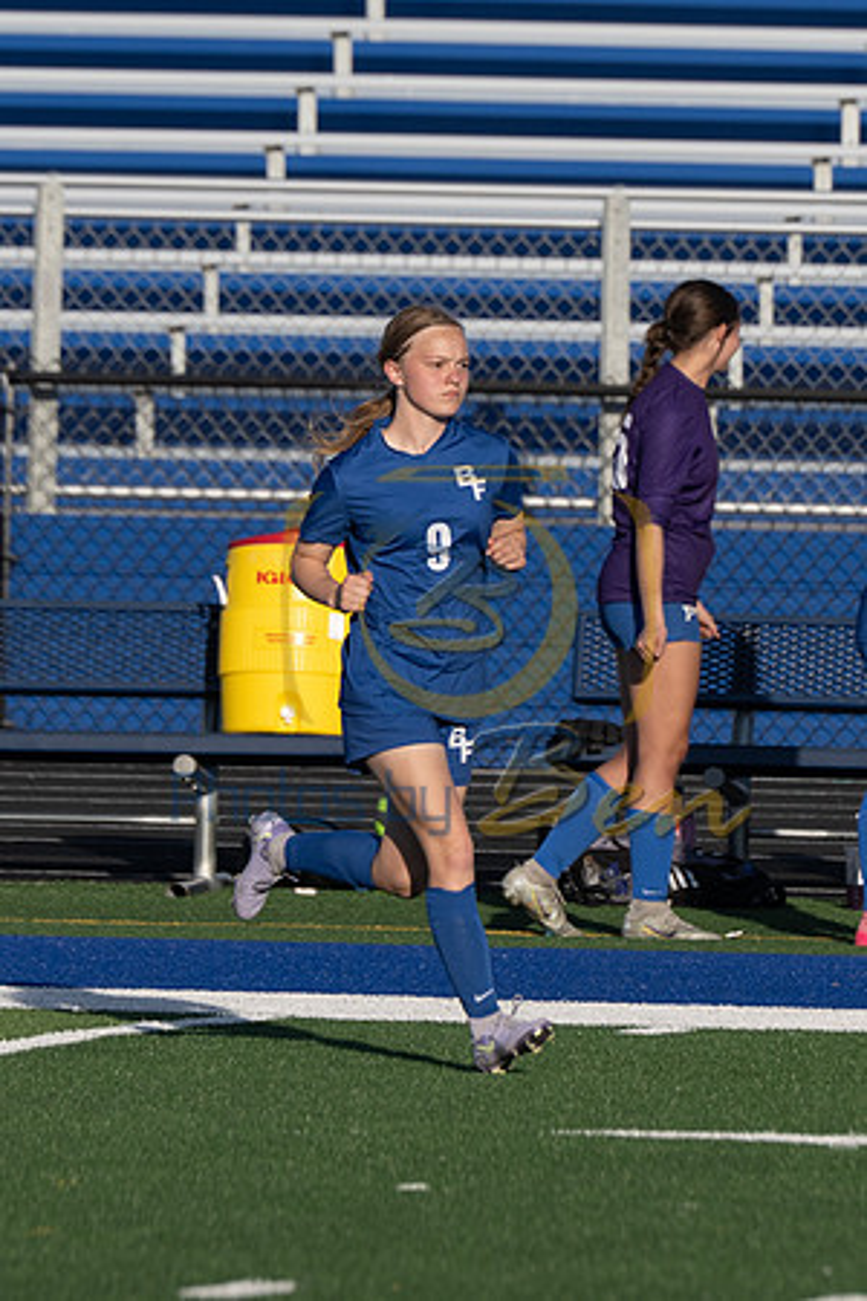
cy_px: 491
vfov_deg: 3.2
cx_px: 501
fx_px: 23122
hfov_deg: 2.1
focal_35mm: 640
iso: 160
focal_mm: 200
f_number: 4.5
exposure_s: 1/1600
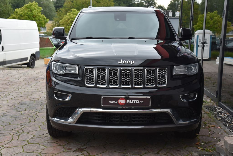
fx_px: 337
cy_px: 78
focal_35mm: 52
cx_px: 116
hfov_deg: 38.2
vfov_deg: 26.0
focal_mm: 52
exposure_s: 1/250
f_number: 8
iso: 500
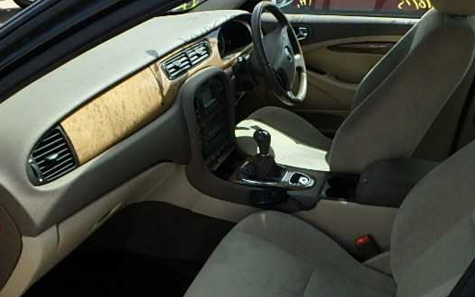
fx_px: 466
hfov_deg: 54.0
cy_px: 172
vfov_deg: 35.3
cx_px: 246
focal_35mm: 36
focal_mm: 5
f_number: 7.3
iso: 400
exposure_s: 1/500
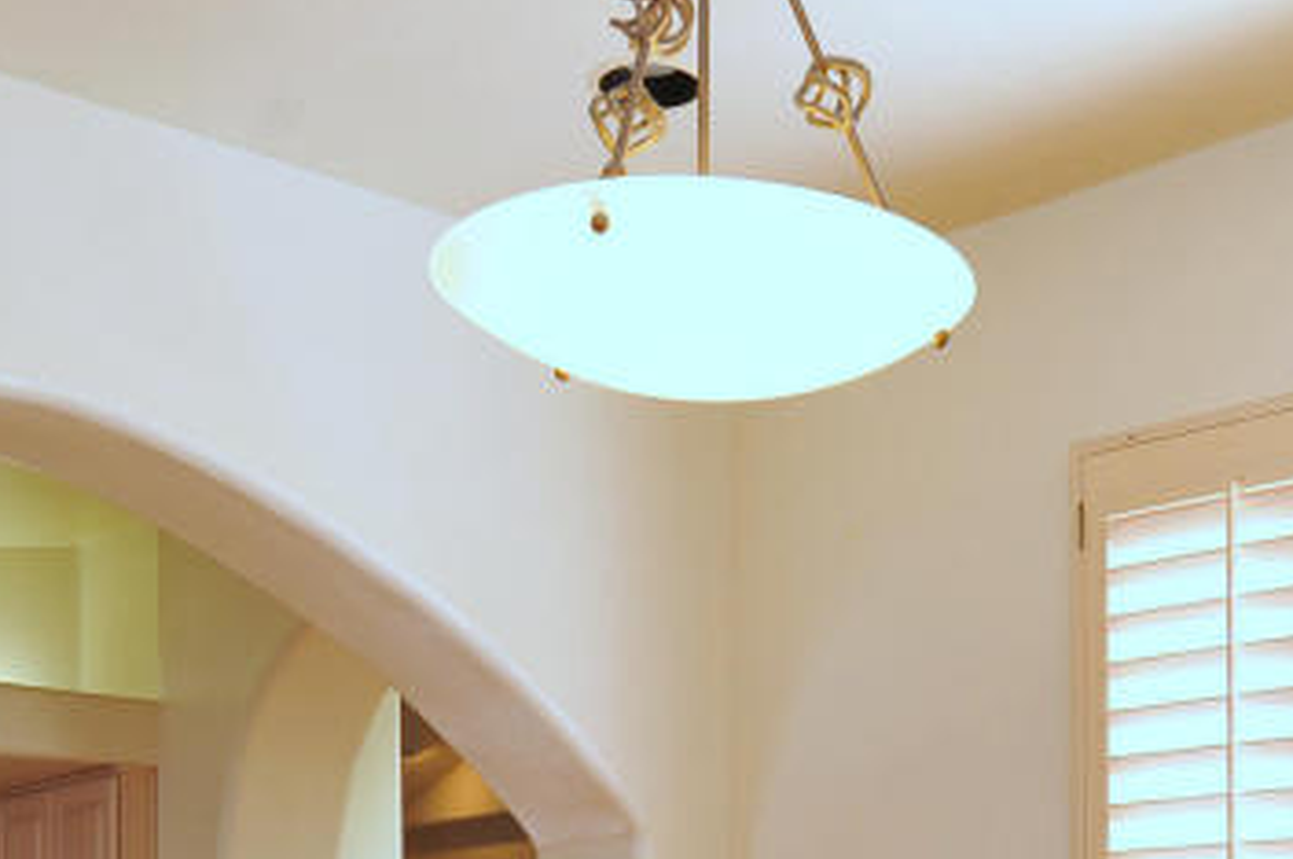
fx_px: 2117
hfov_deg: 33.6
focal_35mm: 59
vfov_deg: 21.0
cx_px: 896
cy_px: 1098
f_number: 8
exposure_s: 1/30
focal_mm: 18
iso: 500
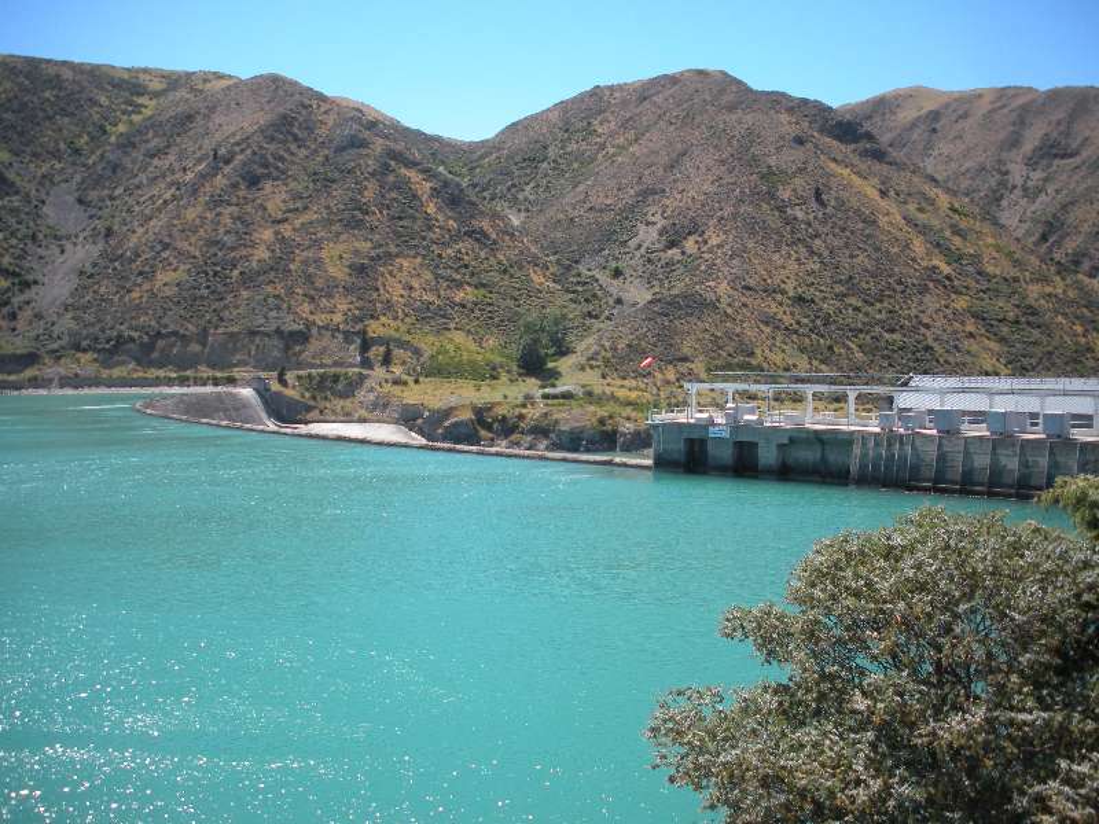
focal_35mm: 35
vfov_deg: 40.7
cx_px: 550
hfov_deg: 52.6
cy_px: 412
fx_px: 1111
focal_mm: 6.3
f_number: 3.5
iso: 64
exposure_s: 1/438
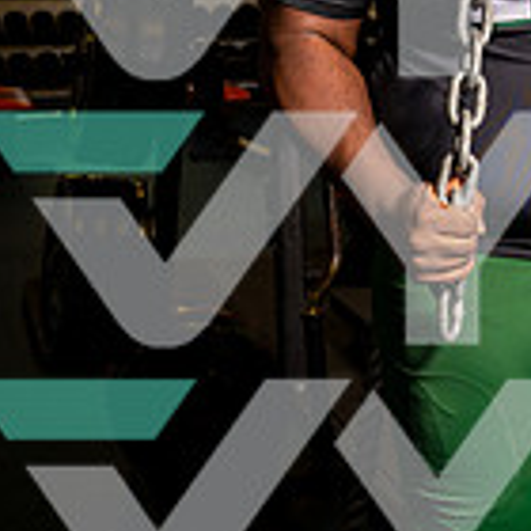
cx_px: 535
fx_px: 1423
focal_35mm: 82
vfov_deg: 21.1
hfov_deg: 20.4
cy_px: 231
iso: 320
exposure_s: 1/500
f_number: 4.5
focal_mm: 30
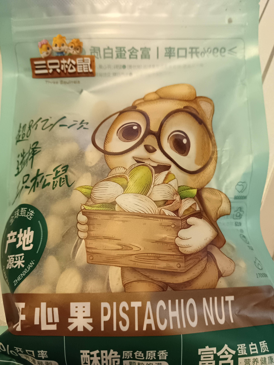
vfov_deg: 65.3
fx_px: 285
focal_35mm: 27
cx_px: 137
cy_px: 182
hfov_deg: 51.3
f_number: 1.8
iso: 4014
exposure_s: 1/50
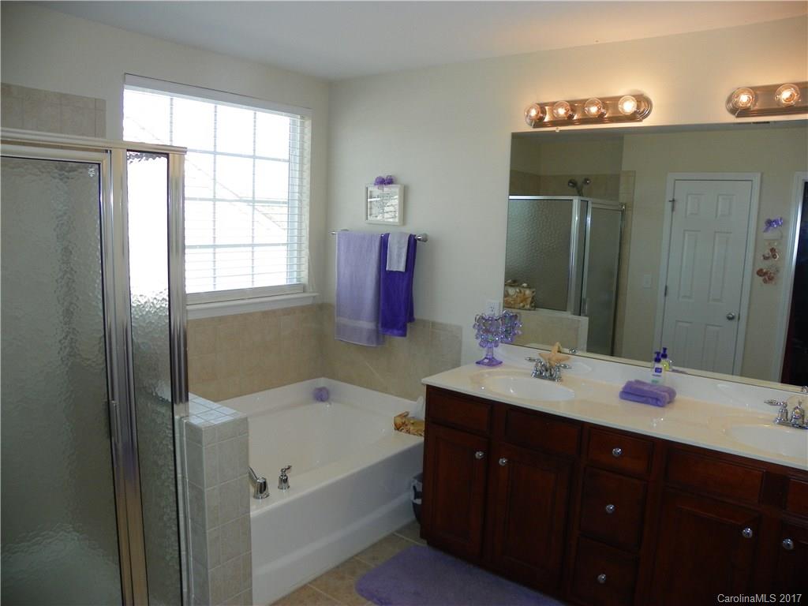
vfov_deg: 53.1
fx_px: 607
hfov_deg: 67.3
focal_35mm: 26
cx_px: 404
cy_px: 303
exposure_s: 1/125
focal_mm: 4.6
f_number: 2.8
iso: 80
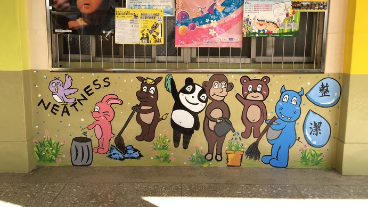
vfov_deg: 36.6
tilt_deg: -7.5
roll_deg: -1.0
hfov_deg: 61.0
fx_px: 312
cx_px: 185
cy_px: 89
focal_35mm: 32
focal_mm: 4.15
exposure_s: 1/170
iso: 25
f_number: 2.2
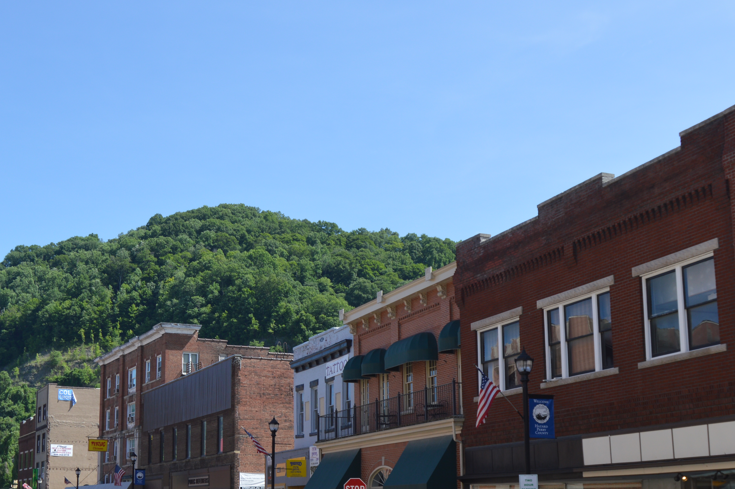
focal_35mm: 52
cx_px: 312
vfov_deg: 25.8
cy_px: 313
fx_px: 1061
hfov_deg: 38.1
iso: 100
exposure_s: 1/200
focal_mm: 22
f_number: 7.1
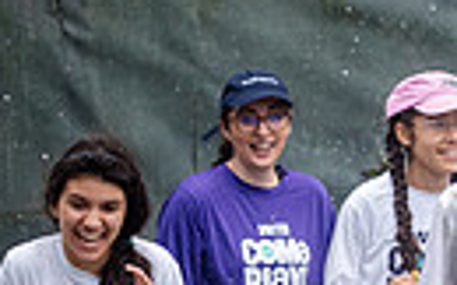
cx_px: 867
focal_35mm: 471
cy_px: 455
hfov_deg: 4.4
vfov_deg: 2.8
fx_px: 5861
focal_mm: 92
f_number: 5
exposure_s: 1/1600
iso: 1250
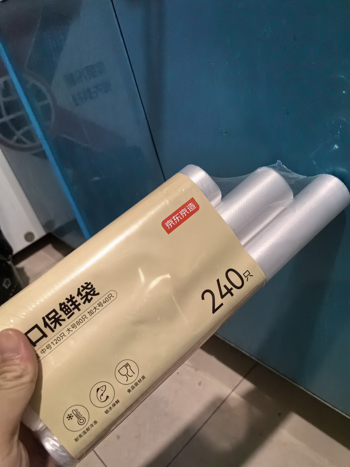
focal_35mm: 27
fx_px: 364
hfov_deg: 51.4
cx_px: 175
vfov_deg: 65.3
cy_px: 234
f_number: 2
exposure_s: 1/100
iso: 1000
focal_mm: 5.72
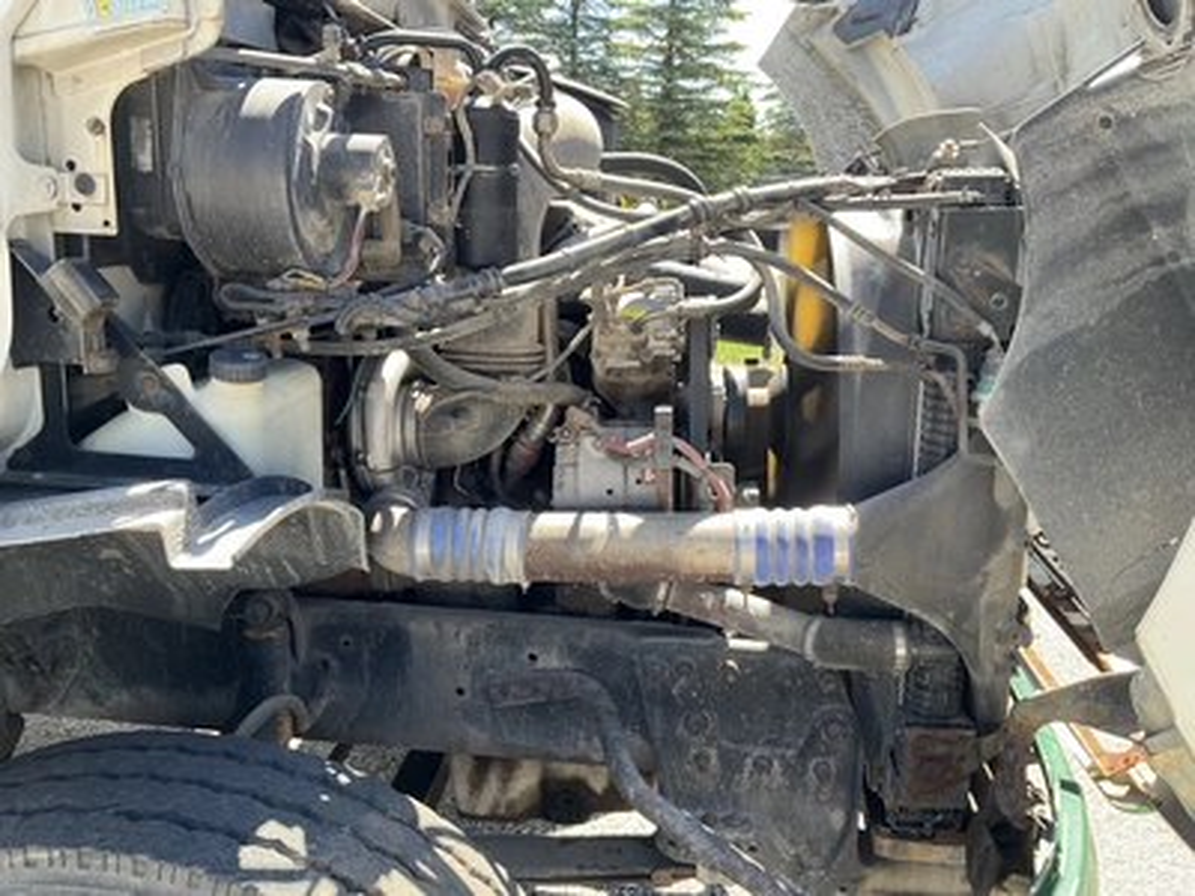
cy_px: 448
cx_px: 598
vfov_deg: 48.2
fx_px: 1001
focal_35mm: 29
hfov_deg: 61.7
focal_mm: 3
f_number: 1.8
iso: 25
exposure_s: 1/210
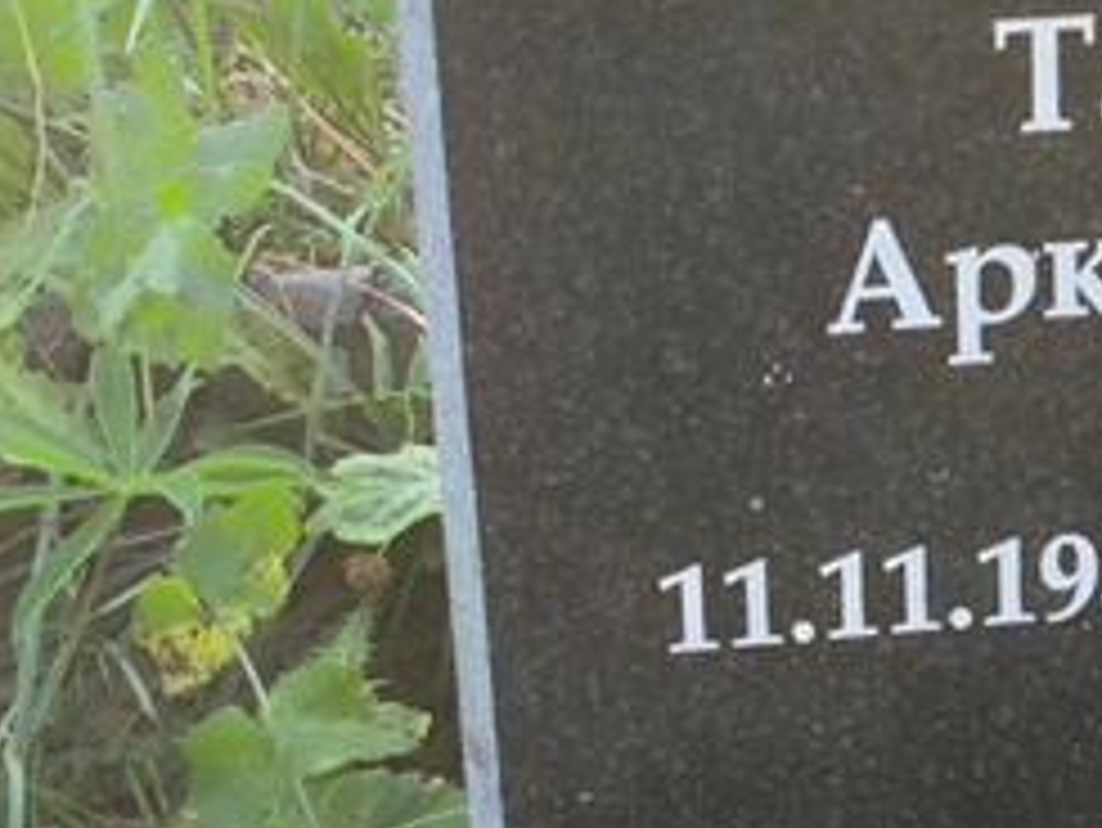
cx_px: 1707
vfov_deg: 9.1
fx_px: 5192
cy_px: 148
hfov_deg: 11.6
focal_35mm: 163
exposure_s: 1/136
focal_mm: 4.71
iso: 50
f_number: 1.7
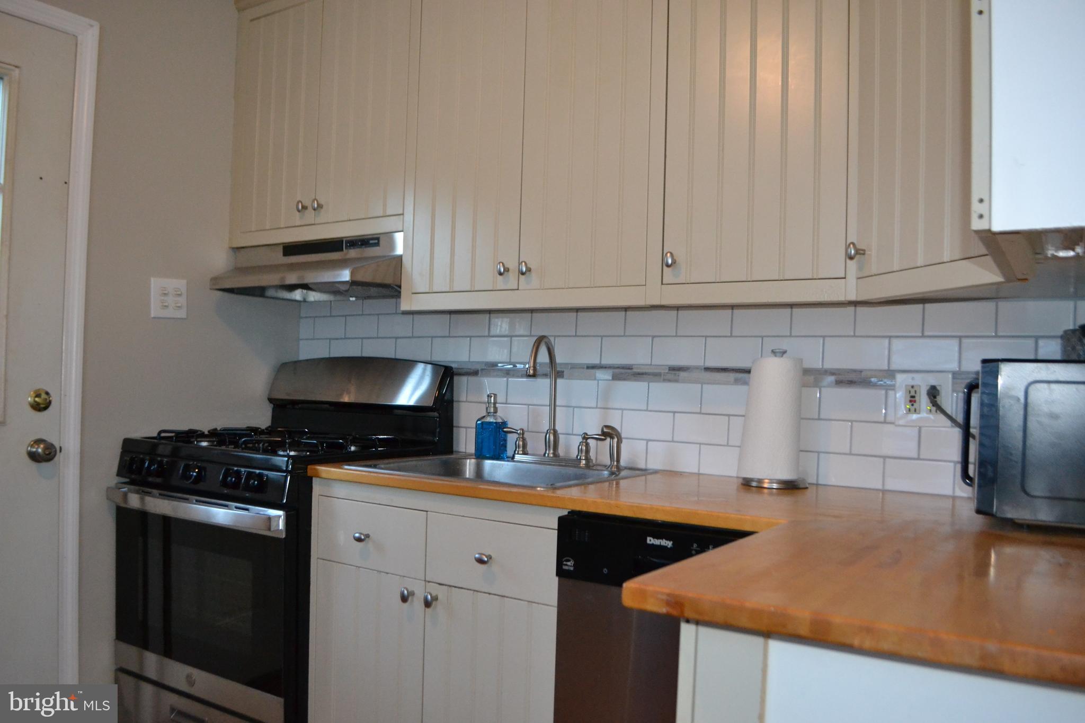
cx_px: 542
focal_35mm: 27
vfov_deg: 47.9
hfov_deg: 67.4
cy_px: 362
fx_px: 814
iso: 2200
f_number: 3.5
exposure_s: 1/60
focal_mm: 18
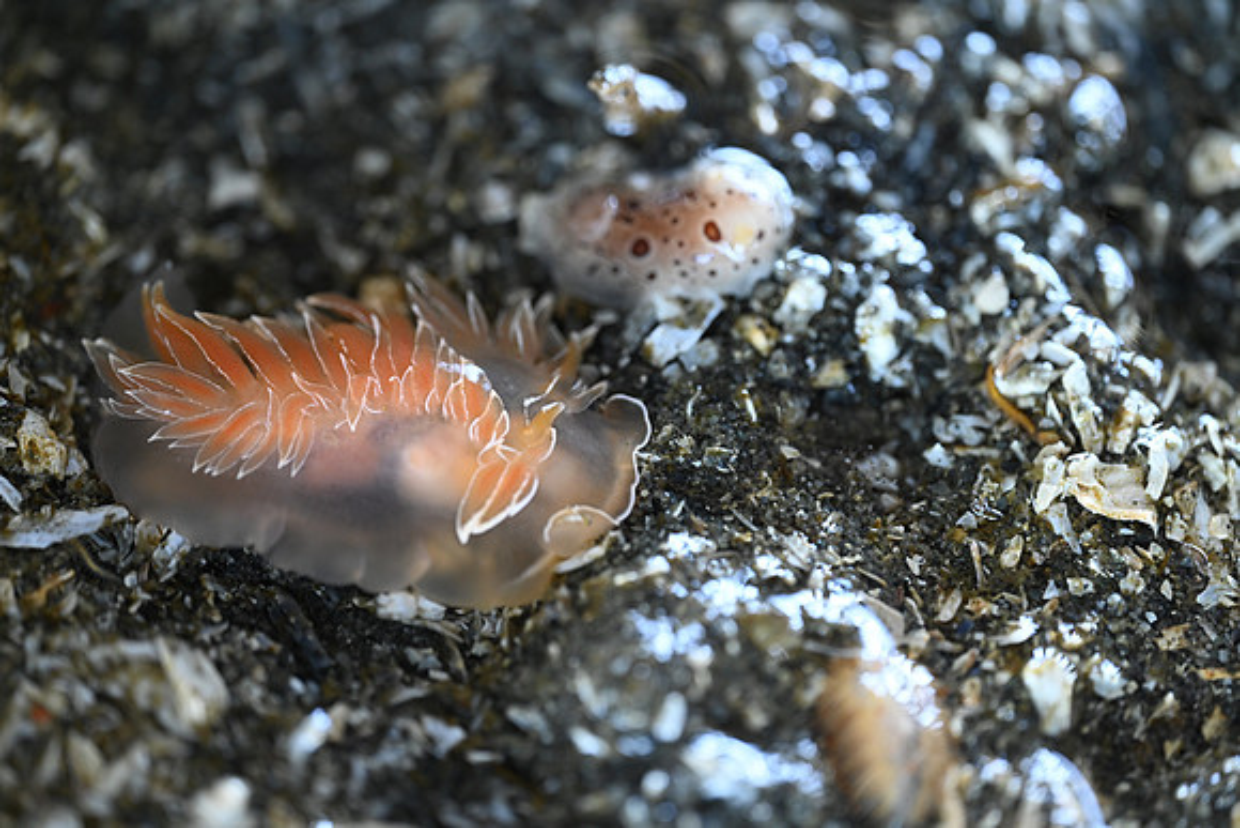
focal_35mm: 105
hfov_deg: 19.5
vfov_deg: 13.0
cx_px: 620
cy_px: 414
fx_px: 3617
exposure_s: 1/125
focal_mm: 105
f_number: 3.3
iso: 1600
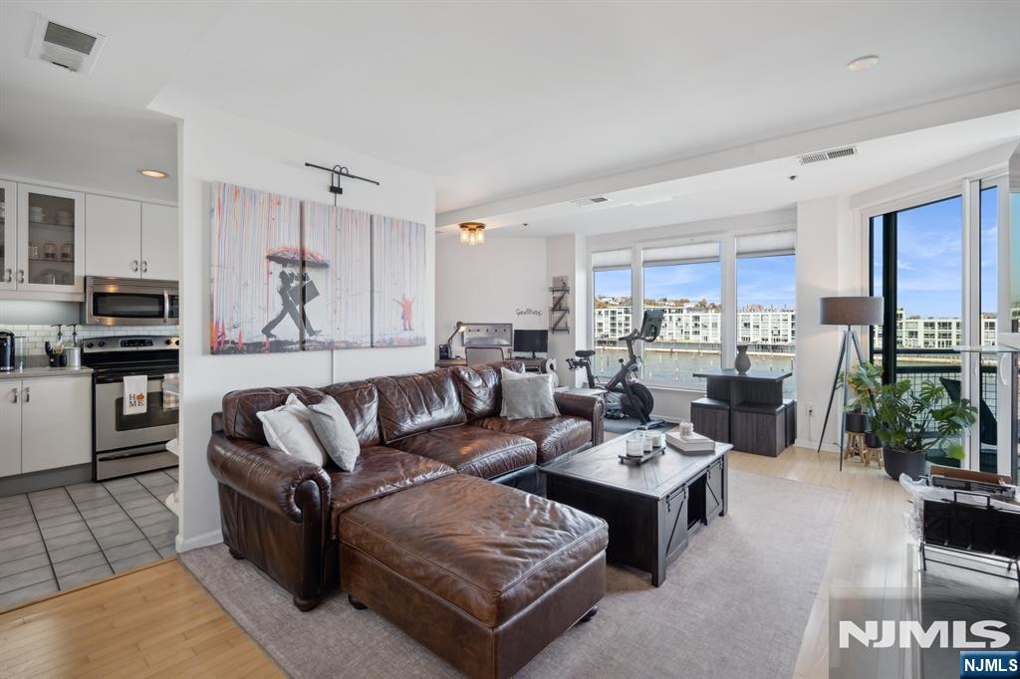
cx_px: 510
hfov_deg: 96.8
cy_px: 340
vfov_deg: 73.7
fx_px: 453
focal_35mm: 16
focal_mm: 16
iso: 200
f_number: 8
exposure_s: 1/13
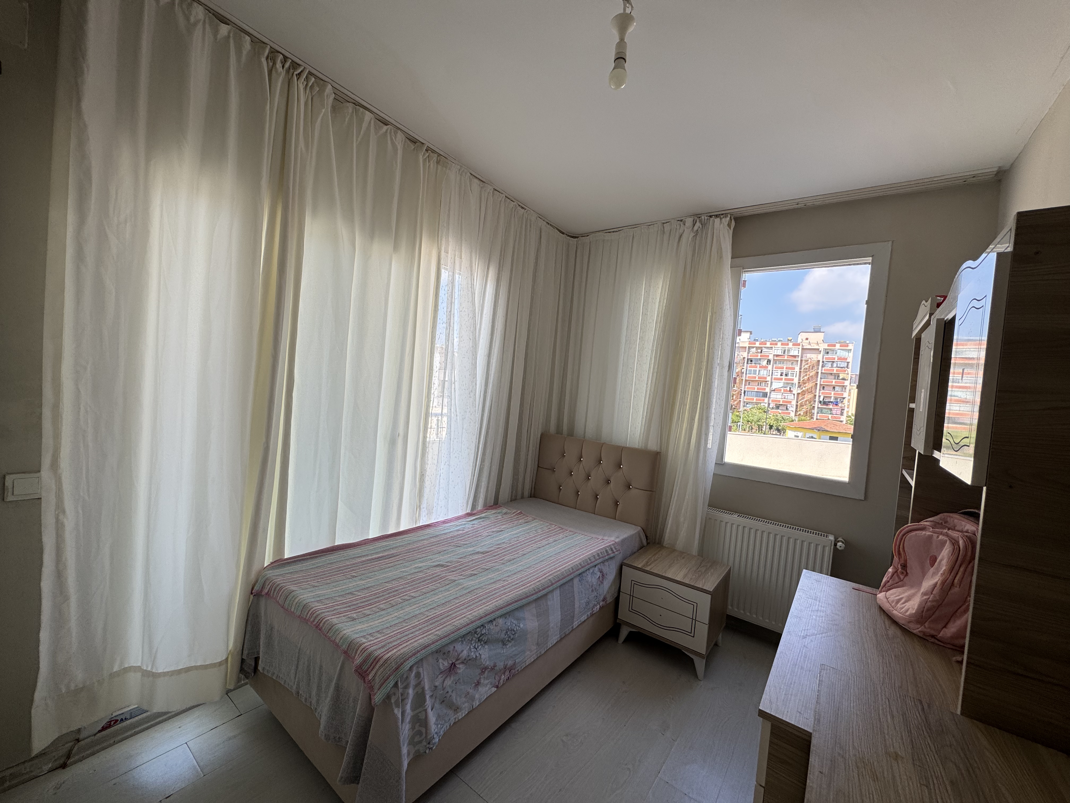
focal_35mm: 14
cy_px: 402
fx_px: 433
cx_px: 535
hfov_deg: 102.1
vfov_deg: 85.7
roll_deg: -5.0
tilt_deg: -1.3
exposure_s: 1/418
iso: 40
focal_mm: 2.22
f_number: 2.2
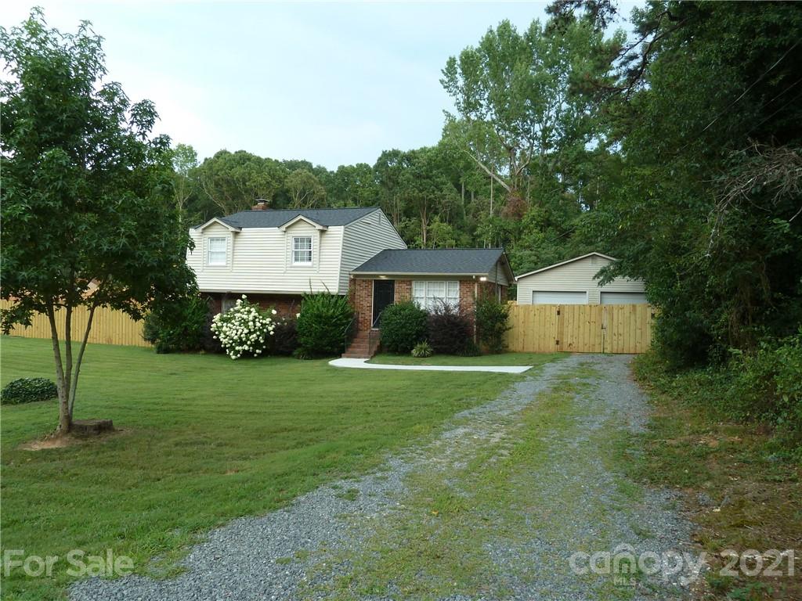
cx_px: 401
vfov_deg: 54.9
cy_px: 300
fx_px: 579
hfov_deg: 69.4
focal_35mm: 25
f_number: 3.3
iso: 80
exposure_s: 1/100
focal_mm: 4.1
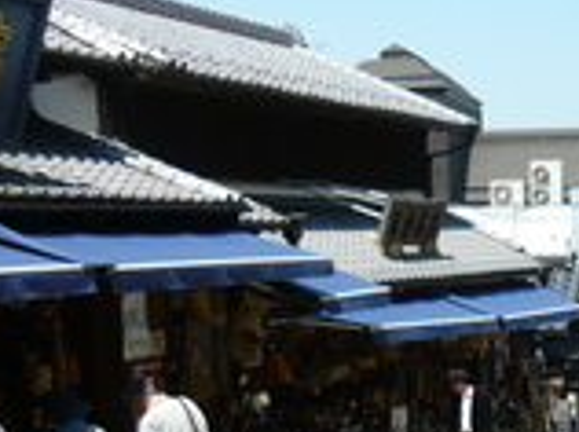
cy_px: 507
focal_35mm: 88
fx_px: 1470
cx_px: 557
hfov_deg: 21.6
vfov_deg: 16.1
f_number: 2.8
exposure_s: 1/800
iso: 100
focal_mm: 5.5
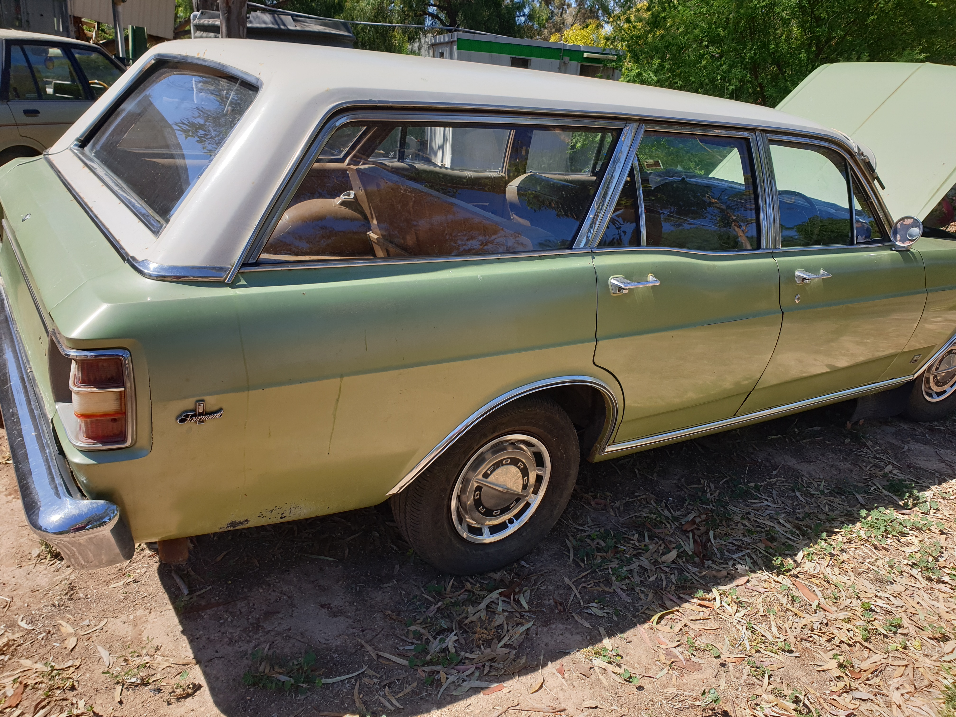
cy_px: 358
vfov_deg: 53.1
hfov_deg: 67.3
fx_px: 718
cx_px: 478
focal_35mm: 26
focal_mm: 4.3
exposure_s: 1/912
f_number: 2.4
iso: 50
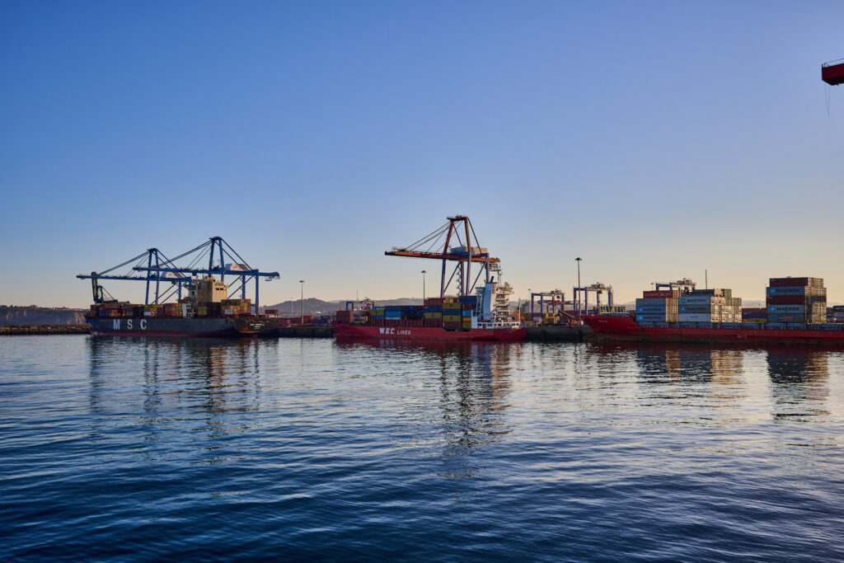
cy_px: 282
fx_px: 750
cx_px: 422
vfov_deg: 41.1
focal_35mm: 32
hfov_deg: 58.7
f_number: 8
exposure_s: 1/250
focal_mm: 32
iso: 100
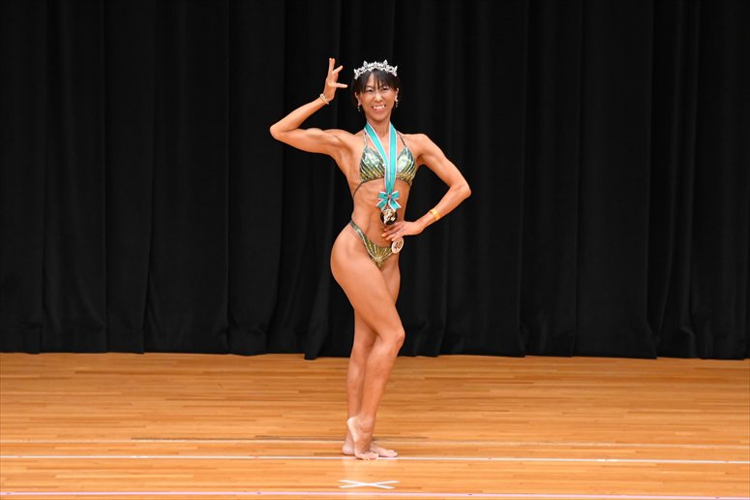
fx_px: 5622
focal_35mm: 270
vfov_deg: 5.1
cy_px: 250
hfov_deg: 7.6
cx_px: 375
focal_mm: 180
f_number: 5.6
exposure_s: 1/400
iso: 4000
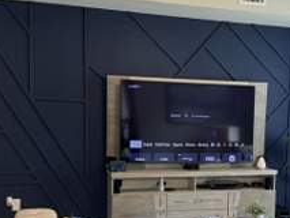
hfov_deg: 35.2
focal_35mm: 54
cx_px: 189
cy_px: 155
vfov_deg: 26.8
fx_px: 453
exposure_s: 1/60
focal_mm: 6.76
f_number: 1.78
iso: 200
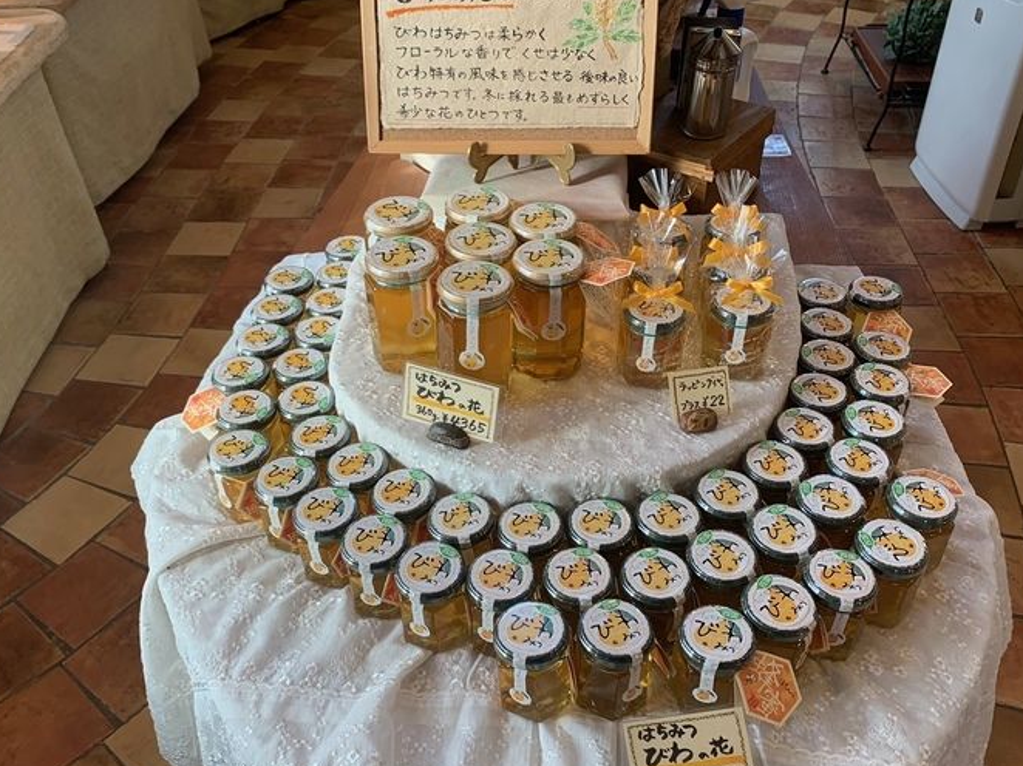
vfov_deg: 44.1
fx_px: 945
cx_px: 511
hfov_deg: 56.8
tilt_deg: -36.0
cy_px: 368
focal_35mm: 32
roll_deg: +1.5
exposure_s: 1/60
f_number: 1.8
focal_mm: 4.25
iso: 64
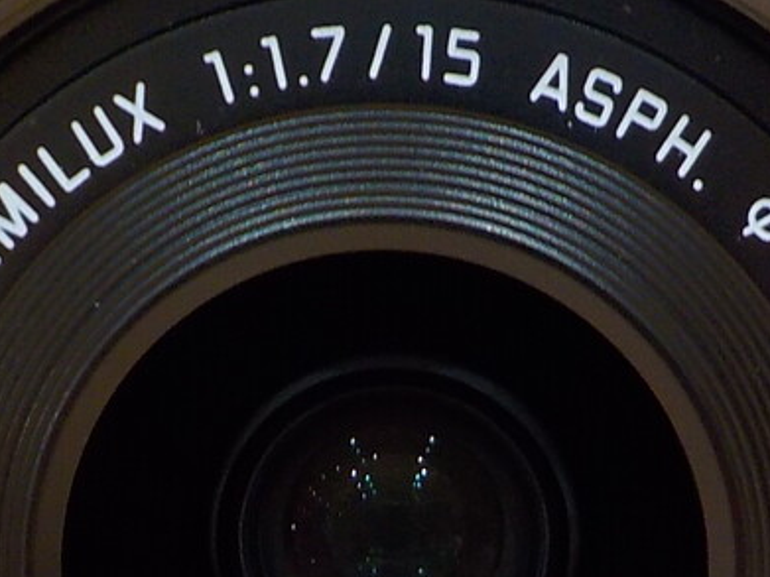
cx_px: 354
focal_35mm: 92
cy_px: 601
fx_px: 2046
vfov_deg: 15.7
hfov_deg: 21.3
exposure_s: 1/30
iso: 250
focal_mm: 4.1
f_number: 3.3
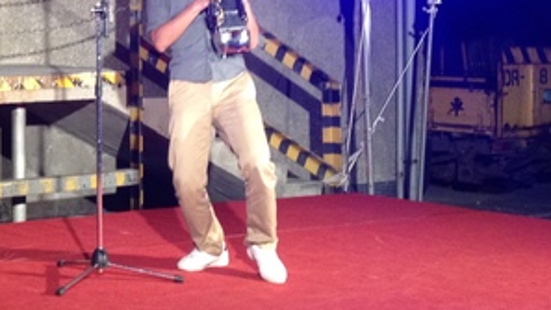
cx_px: -17
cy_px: 40
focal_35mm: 90
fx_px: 1315
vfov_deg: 13.3
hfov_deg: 22.6
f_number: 2.4
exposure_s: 1/20
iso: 200
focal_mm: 4.28
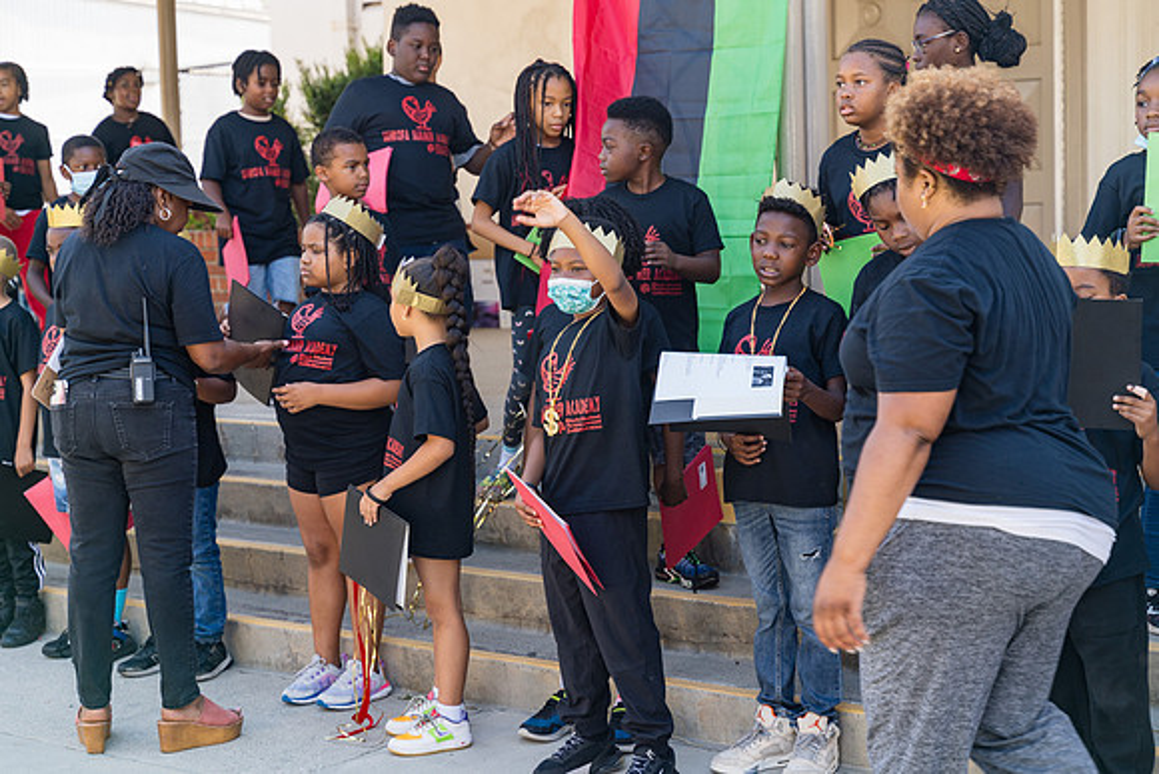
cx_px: 580
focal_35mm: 61
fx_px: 1964
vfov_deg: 22.3
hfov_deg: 32.9
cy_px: 387
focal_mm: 61
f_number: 4
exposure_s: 1/250
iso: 200
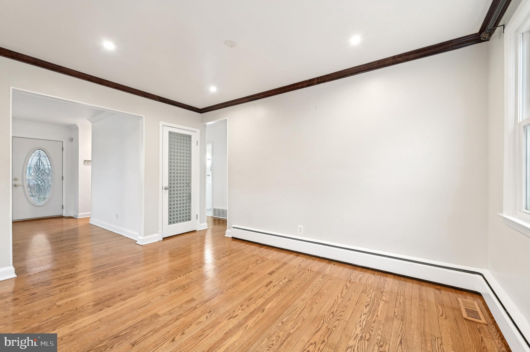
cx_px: 265
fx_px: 206
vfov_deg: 81.1
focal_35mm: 14
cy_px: 176
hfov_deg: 104.3
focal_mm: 14
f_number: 8
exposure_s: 1/10
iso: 400
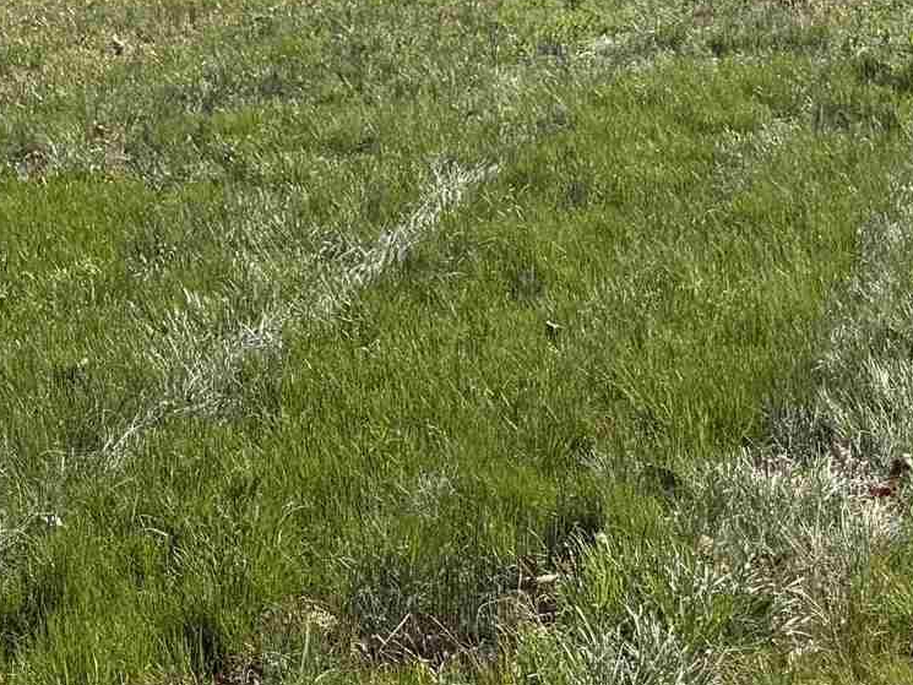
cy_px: -641
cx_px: -424
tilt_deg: +6.6
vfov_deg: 13.1
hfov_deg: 17.9
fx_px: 2612
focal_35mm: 99
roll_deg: +2.6
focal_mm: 6.76
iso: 125
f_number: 1.78
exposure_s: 1/7353
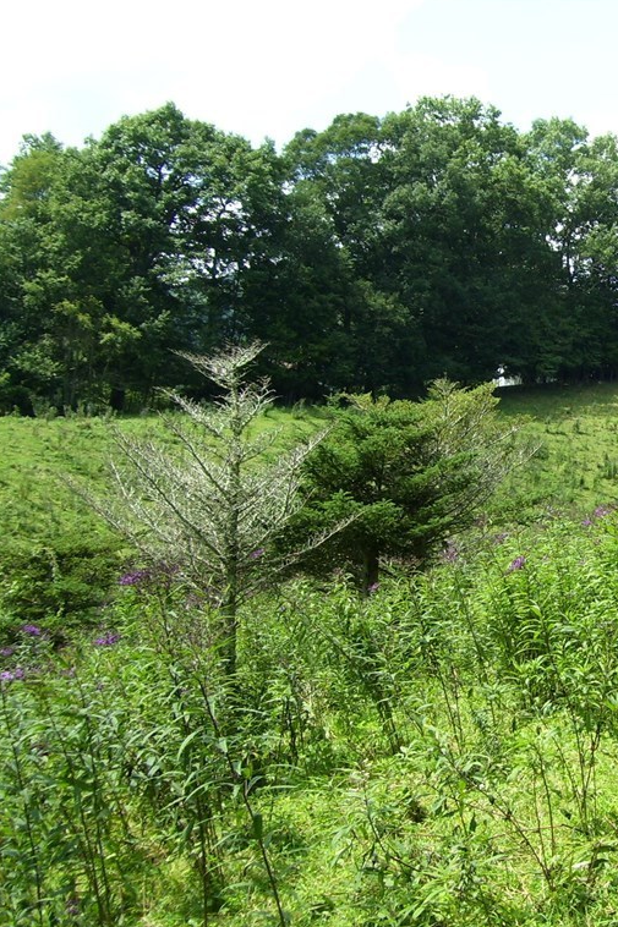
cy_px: 462
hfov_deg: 24.8
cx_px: 619
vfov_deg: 38.2
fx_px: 1340
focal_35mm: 52
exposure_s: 1/500
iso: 80
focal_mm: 6
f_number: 2.7
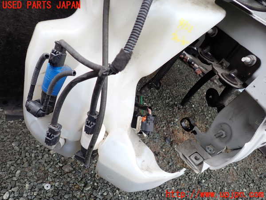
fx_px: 192
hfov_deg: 69.4
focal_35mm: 25
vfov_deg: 54.9
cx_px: 133
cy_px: 100
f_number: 2
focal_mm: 4.5
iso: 125
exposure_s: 1/125
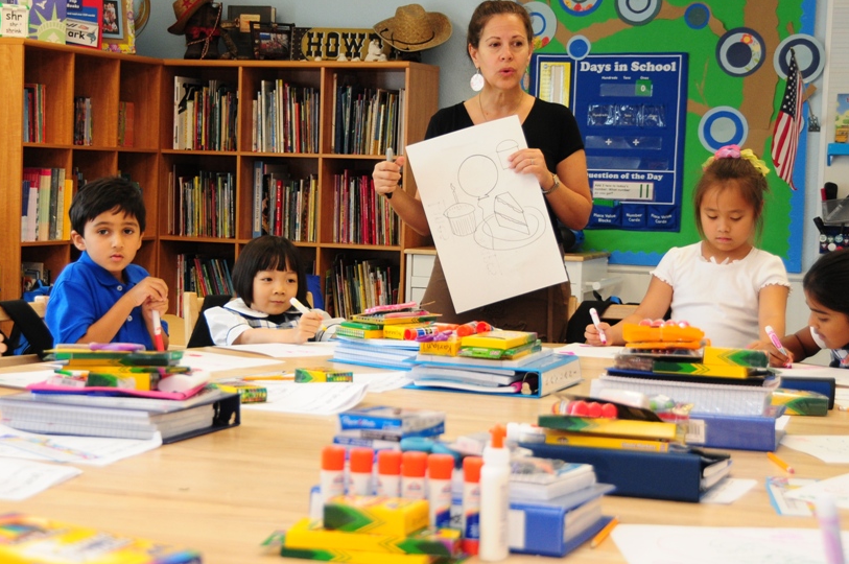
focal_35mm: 65
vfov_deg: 21.0
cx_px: 348
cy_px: 234
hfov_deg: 31.1
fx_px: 1522
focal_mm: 35
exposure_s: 1/100
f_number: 4.2
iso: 640
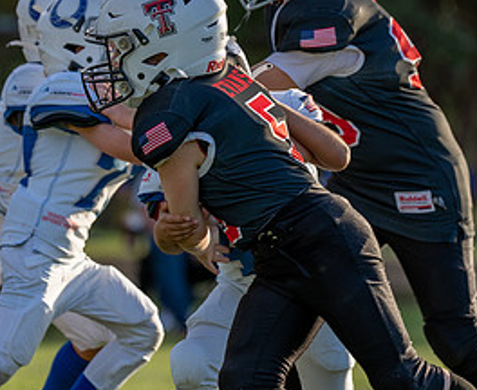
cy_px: 157
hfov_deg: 3.9
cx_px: 139
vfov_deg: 3.2
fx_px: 6979
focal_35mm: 490
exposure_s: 1/1250
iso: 160
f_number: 2.8
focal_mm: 163
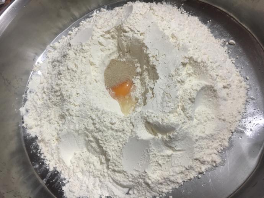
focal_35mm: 29
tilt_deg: -64.1
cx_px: 132
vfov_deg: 48.3
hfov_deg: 61.6
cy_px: 99
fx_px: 221
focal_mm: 4.15
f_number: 2.2
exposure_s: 1/33
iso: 125
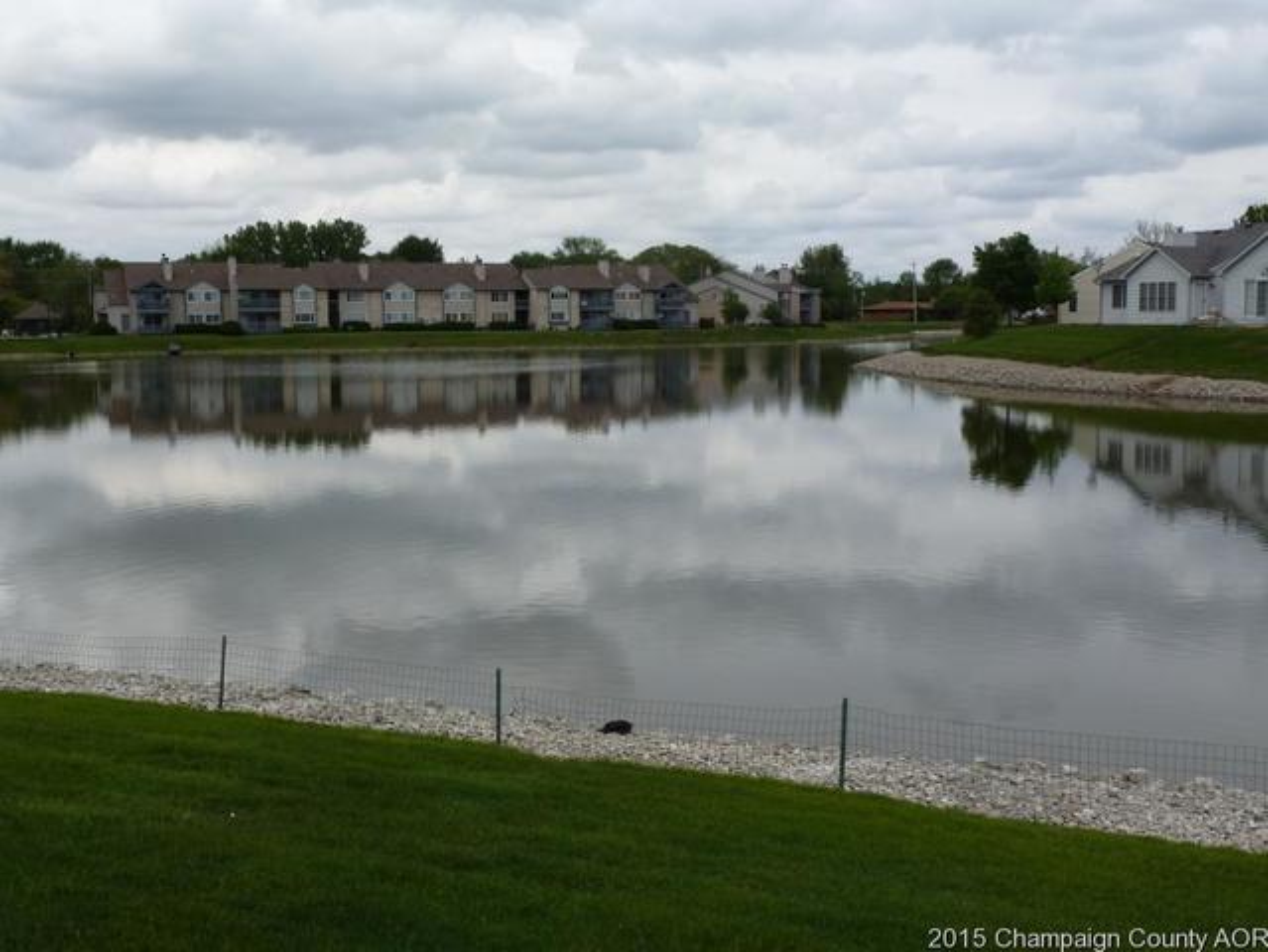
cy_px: 476
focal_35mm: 38
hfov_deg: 49.0
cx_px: 634
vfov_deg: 37.8
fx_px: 1393
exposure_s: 1/500
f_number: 5
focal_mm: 6.8
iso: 100
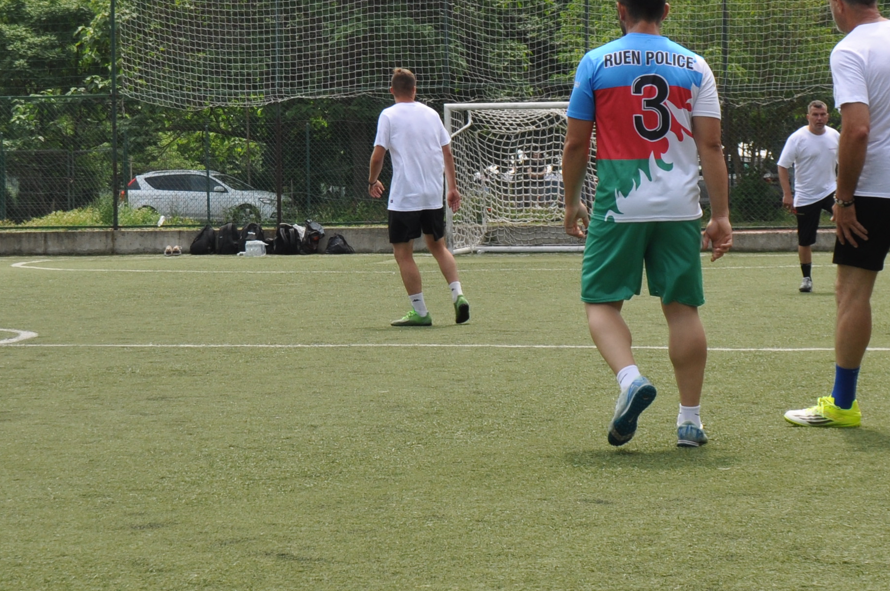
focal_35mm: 124
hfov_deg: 16.5
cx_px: 504
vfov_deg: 11.0
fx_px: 3066
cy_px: 161
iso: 200
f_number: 9
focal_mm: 35
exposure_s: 1/320
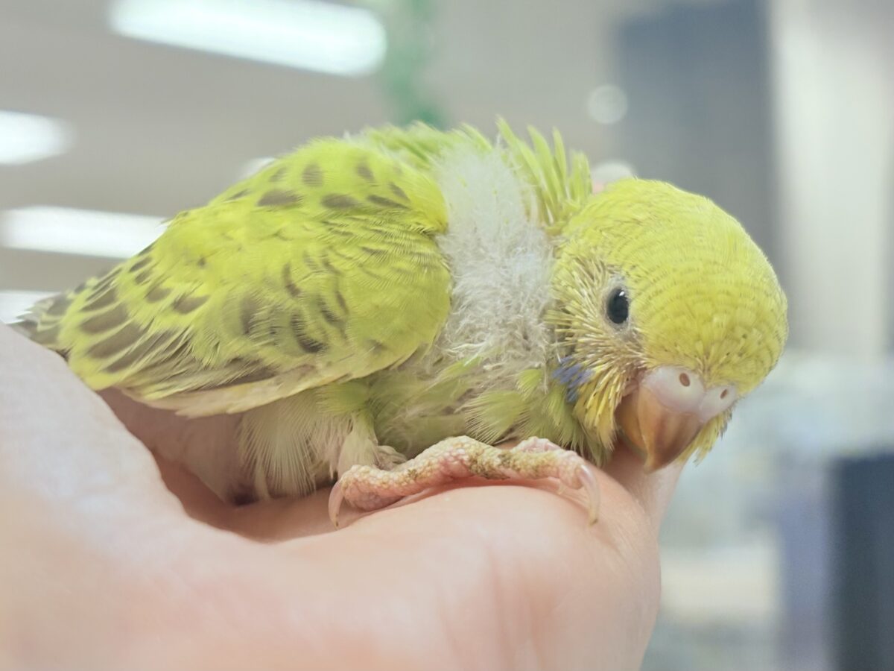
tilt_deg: +4.8
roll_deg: +1.5
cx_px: 447
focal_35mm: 52
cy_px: 336
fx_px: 1343
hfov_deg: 36.8
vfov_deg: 28.0
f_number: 1.6
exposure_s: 1/113
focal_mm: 5.96
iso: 50
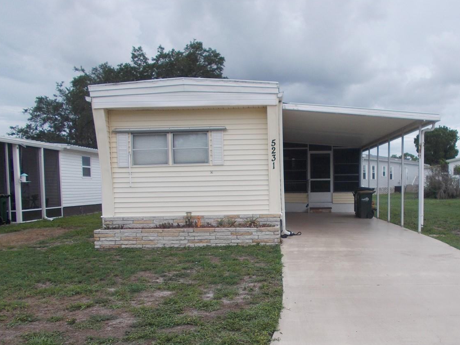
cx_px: 276
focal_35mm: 37
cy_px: 221
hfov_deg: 49.8
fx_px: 492
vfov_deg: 38.4
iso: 80
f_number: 8
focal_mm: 4.6
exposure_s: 1/160
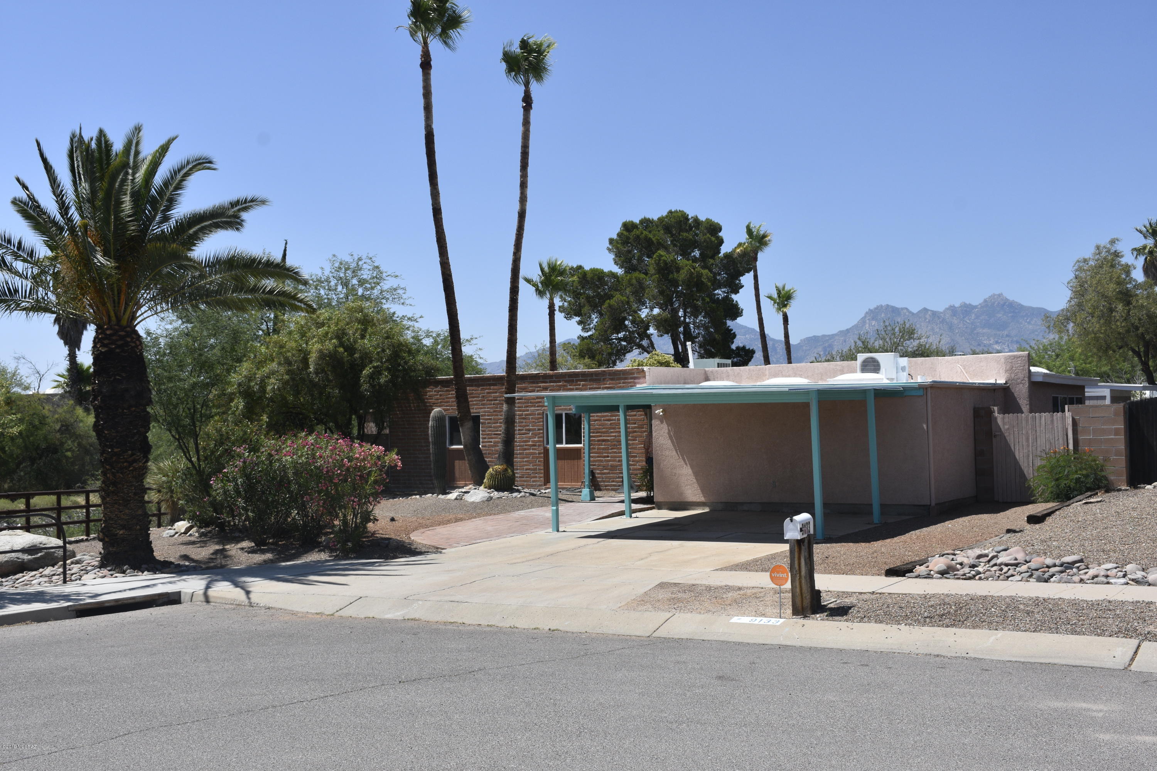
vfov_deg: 34.2
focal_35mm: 39
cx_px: 578
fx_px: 1253
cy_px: 386
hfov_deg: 49.6
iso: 200
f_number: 8
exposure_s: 1/500
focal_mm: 26
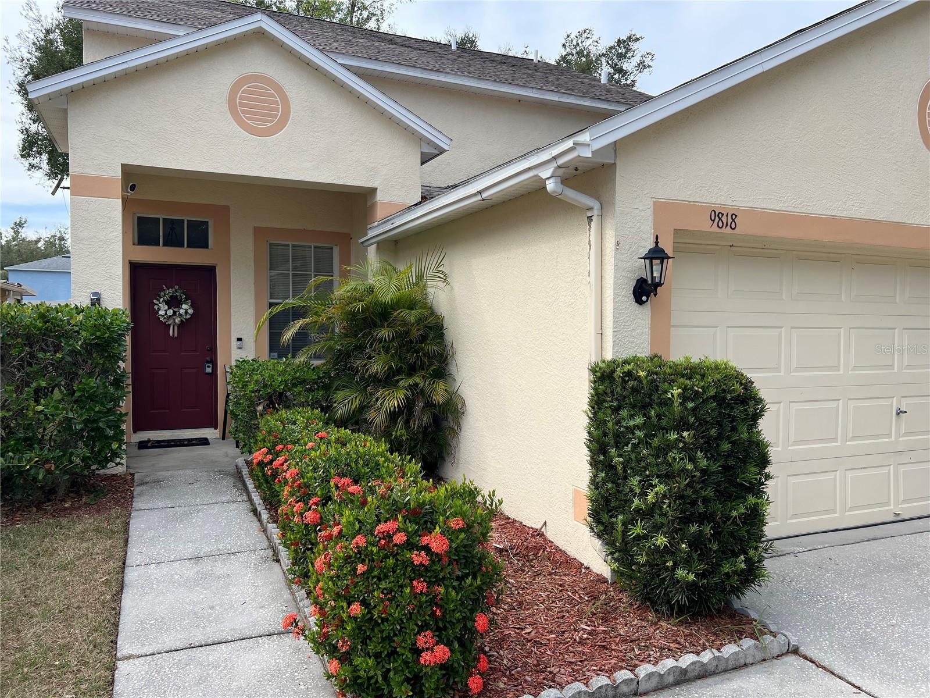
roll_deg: -0.3
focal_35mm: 26
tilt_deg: -3.1
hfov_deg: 67.3
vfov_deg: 53.1
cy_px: 349
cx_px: 465
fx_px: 699
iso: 50
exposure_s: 1/1361
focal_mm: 5.7
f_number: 1.5
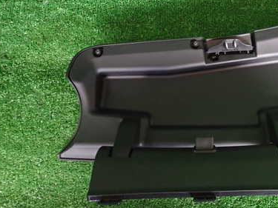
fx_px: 321
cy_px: 105
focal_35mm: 40
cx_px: 200
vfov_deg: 35.9
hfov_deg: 45.6
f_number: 2
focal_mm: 4.5
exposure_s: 1/25
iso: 800
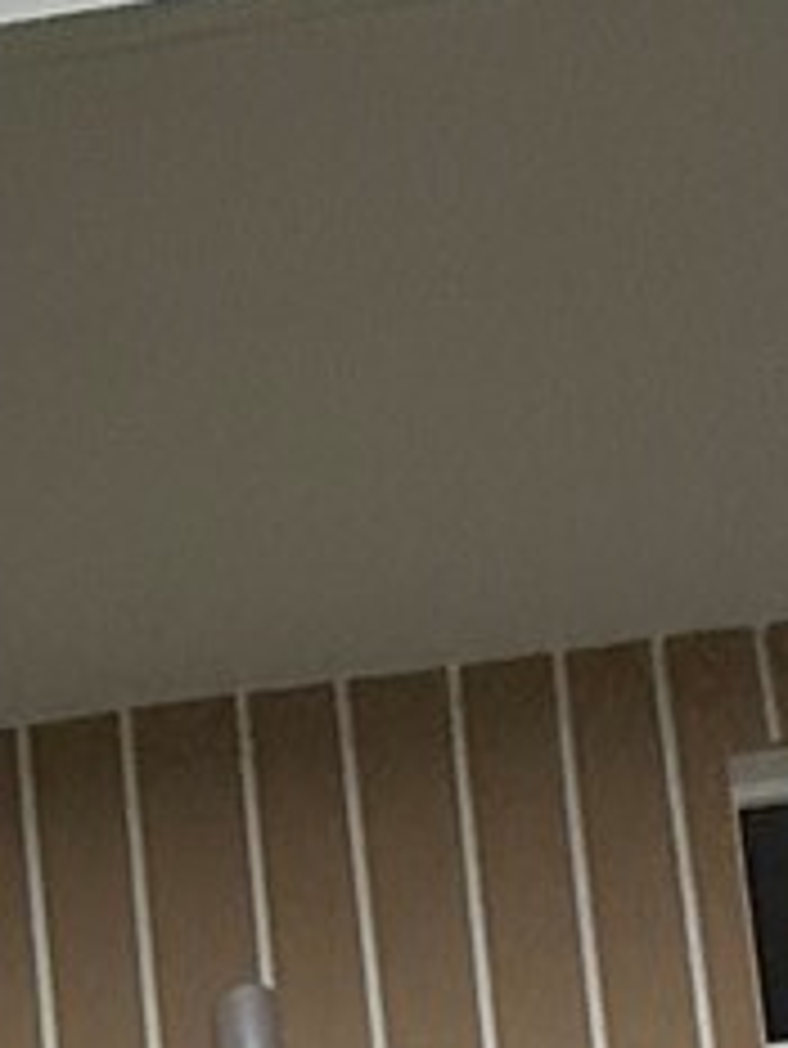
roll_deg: +3.7
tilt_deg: +7.4
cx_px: -756
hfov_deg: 13.4
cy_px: 2933
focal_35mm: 96
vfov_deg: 12.3
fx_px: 2911
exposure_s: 1/1795
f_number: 2.2
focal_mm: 2.22
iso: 50
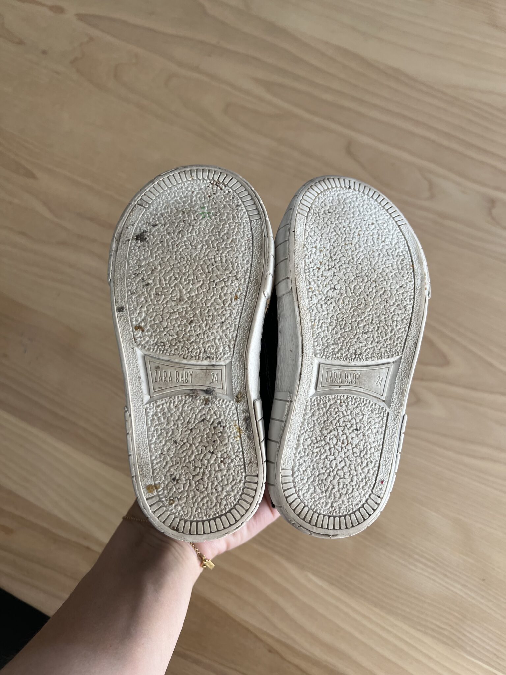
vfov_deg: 67.3
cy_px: 338
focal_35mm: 26
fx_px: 507
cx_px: 253
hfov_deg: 53.1
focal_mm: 5.7
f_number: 1.5
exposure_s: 1/123
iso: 32
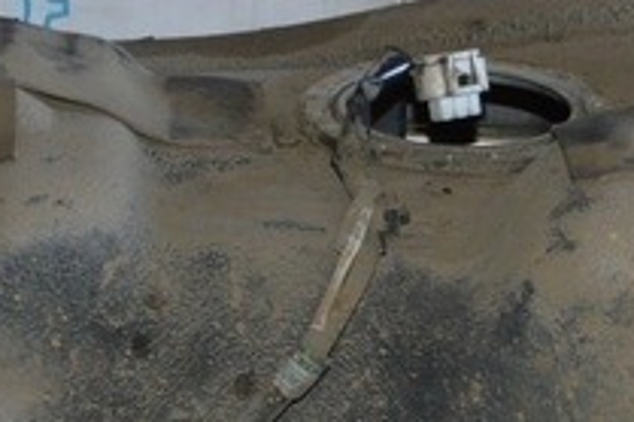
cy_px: 159
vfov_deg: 7.8
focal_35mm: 176
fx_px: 3097
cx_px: 130
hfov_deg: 11.6
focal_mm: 24
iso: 720
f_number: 4
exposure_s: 1/60
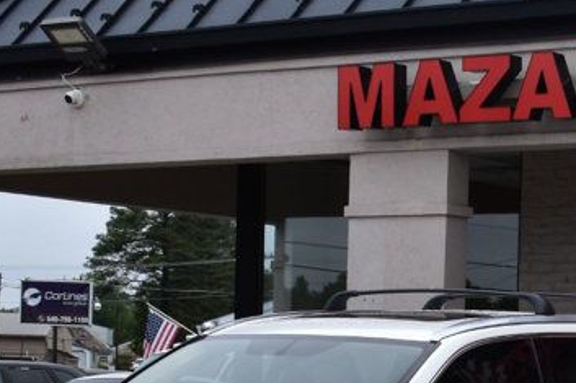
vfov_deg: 11.4
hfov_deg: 16.8
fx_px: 1878
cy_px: 453
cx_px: 672
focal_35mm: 117
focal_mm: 27
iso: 400
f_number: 11
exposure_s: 1/400
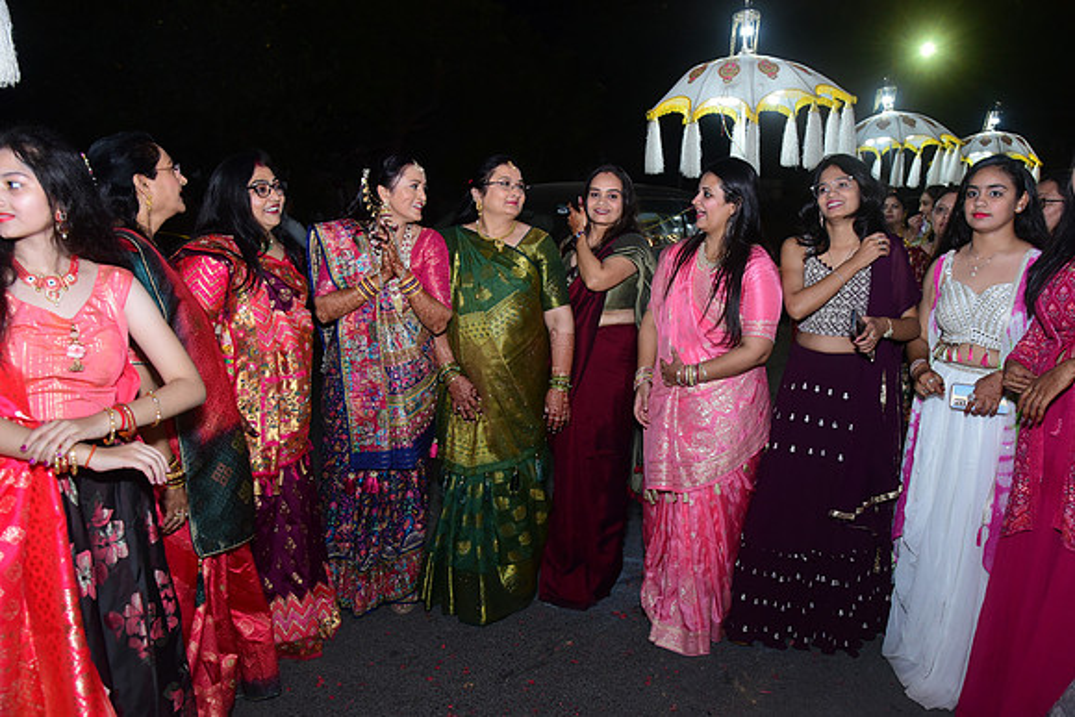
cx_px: 538
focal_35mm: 31
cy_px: 358
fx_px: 926
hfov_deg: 60.3
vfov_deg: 42.3
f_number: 5.6
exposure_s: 1/200
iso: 2000
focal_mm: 31
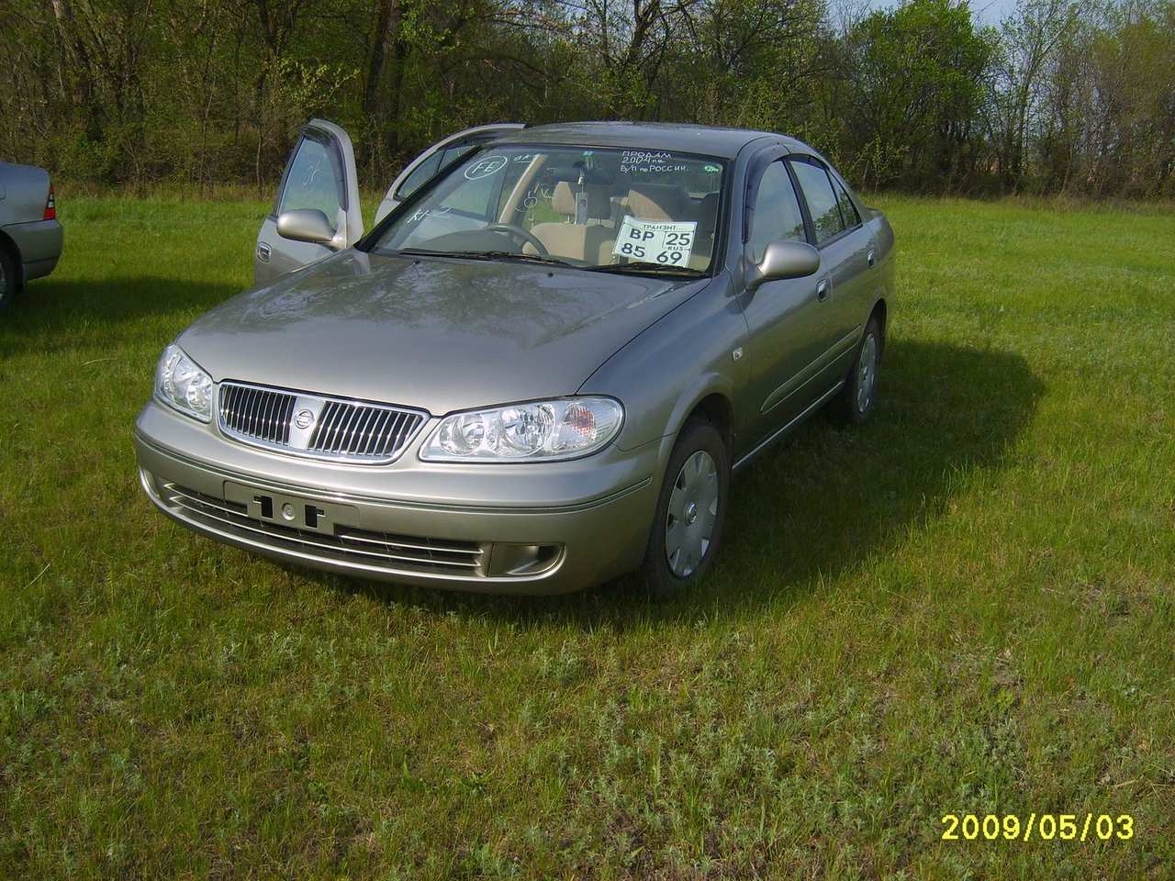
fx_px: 1188
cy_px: 440
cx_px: 588
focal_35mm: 35
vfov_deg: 40.7
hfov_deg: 52.6
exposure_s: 1/1000
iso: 50
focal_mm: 5.8
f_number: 2.8
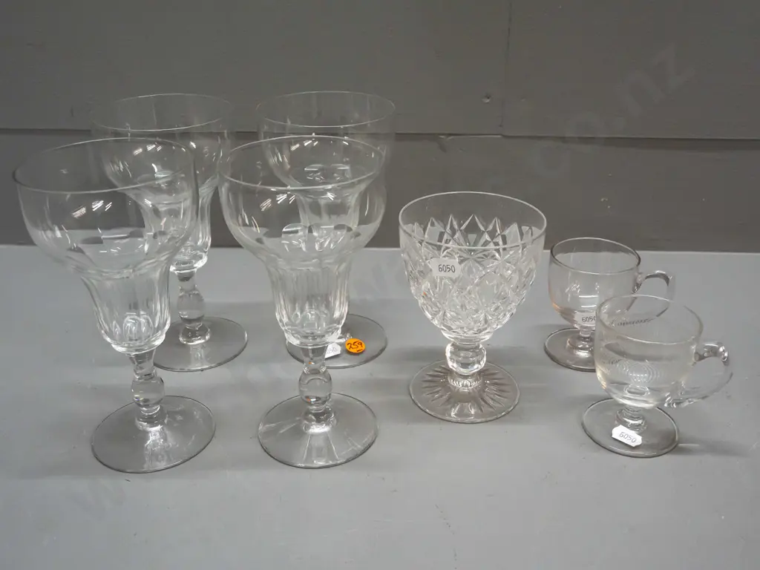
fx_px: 790
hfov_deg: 51.4
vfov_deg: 39.7
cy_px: 285
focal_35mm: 36
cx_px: 380
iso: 3200
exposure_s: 1/250
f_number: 5.6
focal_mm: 18
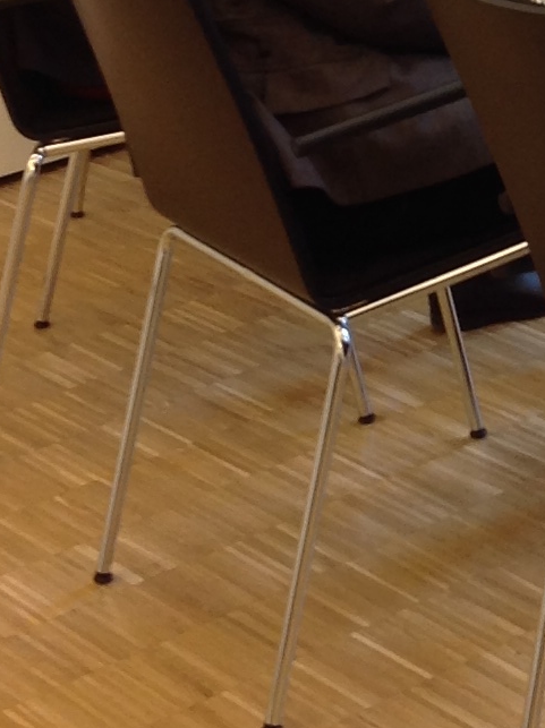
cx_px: 868
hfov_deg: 10.1
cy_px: -154
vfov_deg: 13.6
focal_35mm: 141
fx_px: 2965
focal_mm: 4.28
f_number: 2.4
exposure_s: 1/15
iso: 50
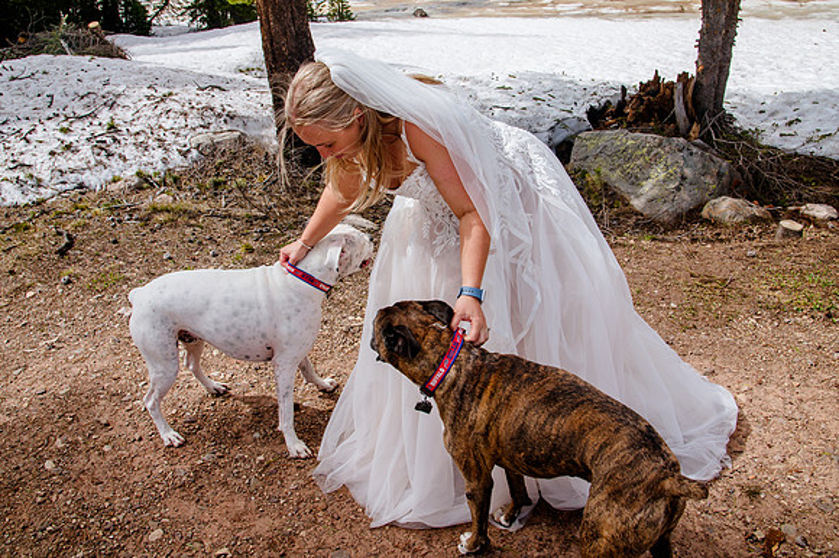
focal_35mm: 28
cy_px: 238
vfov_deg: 45.9
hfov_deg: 65.1
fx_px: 657
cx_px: 420
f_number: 9
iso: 250
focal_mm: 24
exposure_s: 1/250
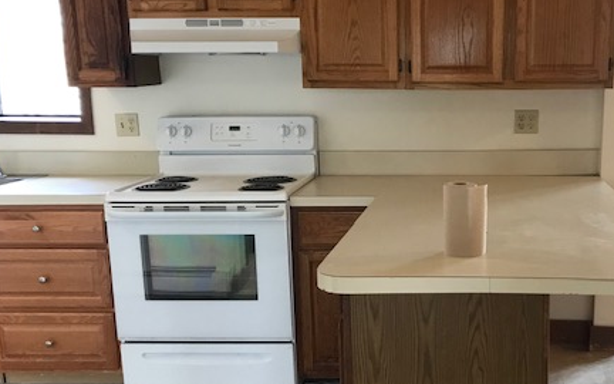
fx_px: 736
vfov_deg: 29.2
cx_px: 442
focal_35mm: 44
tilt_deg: -10.7
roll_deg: +0.4
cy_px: 223
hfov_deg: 44.1
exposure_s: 1/30
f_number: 1.8
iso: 40
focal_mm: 3.99
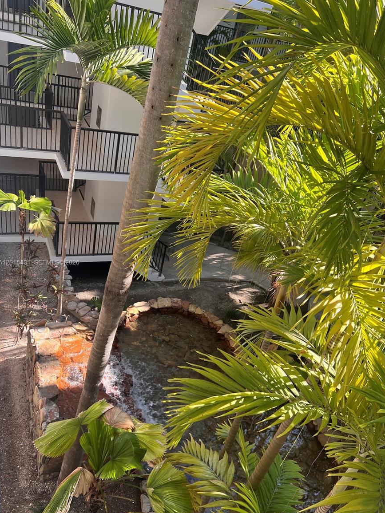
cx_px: 197
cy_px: 263
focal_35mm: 27
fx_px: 400
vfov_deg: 65.3
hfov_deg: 51.3
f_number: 1.5
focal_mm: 5.7
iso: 50
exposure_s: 1/482
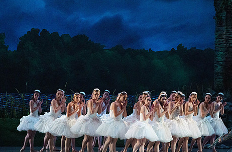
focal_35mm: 264
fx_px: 1691
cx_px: 134
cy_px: 83
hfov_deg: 7.8
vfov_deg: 5.1
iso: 8000
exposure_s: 1/250
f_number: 5.6
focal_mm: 206
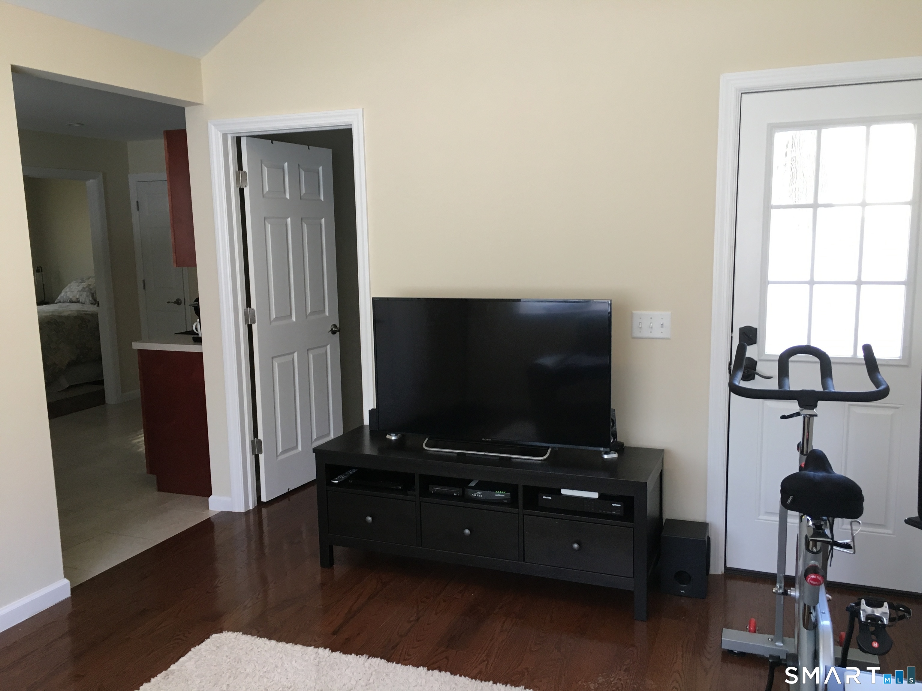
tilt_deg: -8.1
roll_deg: +0.3
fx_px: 772
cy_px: 346
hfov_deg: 61.7
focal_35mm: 29
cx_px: 461
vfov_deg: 48.2
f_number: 2.2
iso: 80
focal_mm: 4.15
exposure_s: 1/30
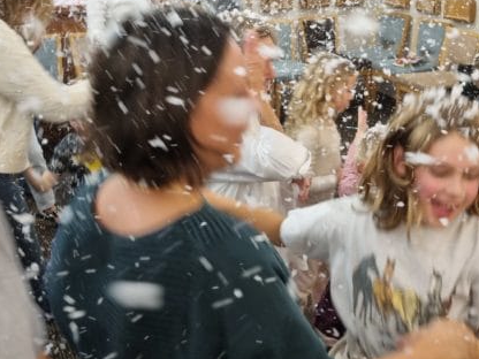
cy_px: 112
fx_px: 664
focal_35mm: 48
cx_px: 291
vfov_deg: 30.0
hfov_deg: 39.5
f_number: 1.8
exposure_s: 1/50
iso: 200
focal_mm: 5.4
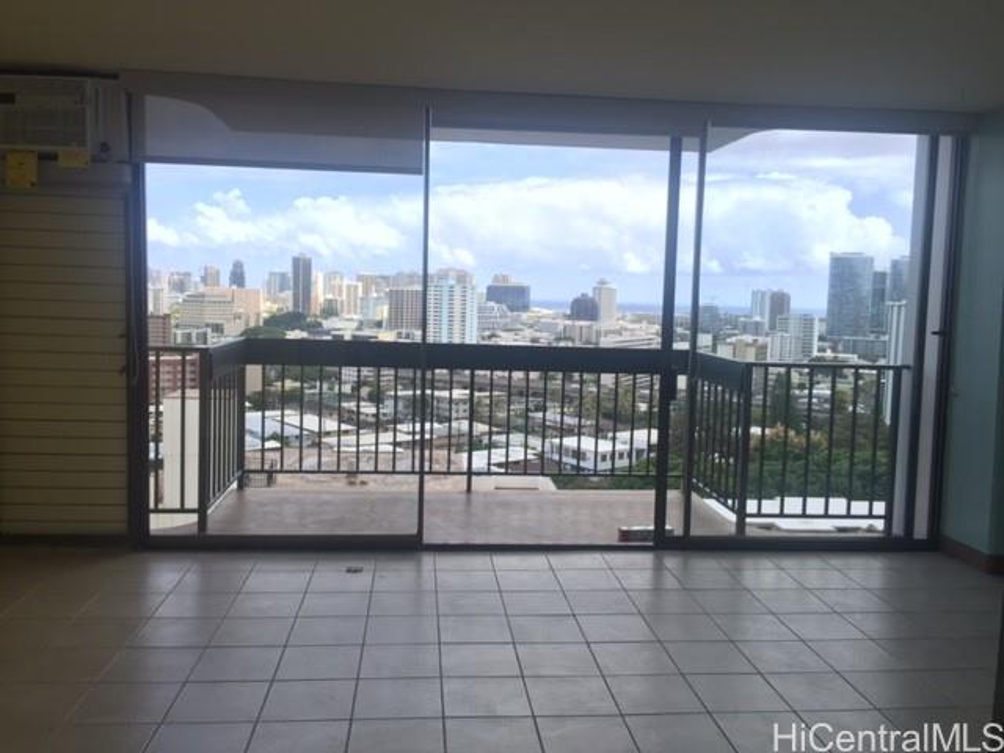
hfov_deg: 61.7
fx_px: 841
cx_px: 502
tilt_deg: -5.0
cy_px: 376
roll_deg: -3.8
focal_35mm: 29
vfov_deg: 48.2
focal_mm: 4.15
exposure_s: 1/670
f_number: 2.2
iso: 32
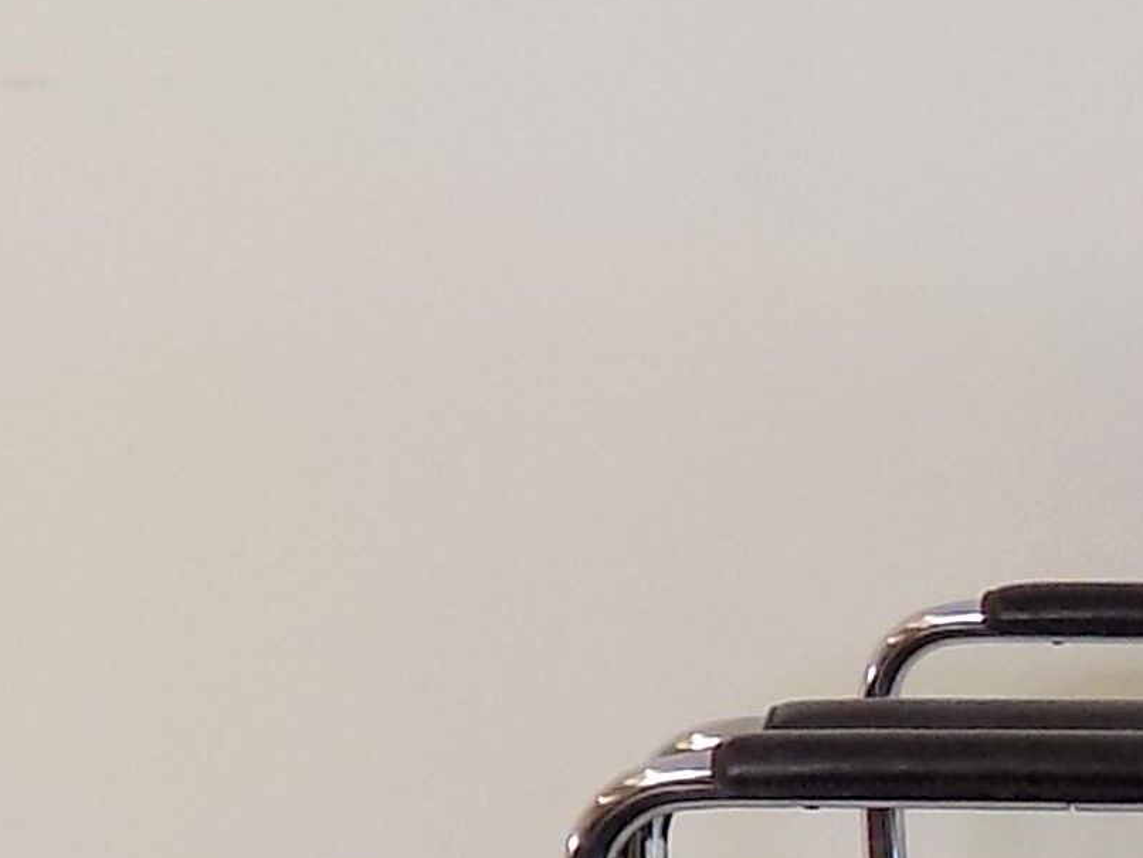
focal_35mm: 147
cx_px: 1988
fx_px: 4855
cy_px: 1959
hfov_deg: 12.4
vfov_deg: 9.2
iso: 80
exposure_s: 1/30
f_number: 3.1
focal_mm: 4
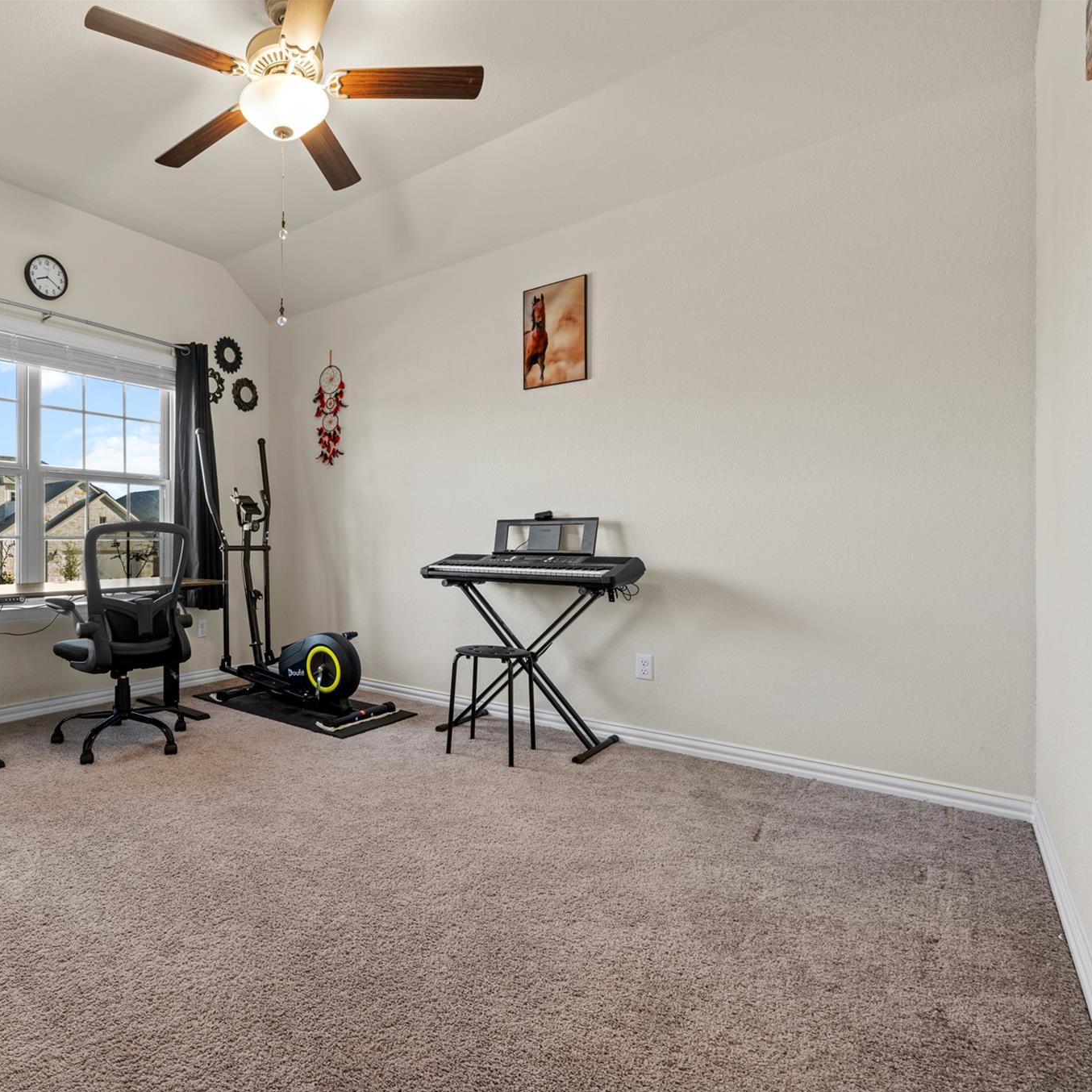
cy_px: 549
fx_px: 665
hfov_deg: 74.0
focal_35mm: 19
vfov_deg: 78.7
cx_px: 294
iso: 100
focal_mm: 14.5
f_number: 11
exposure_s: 1.3
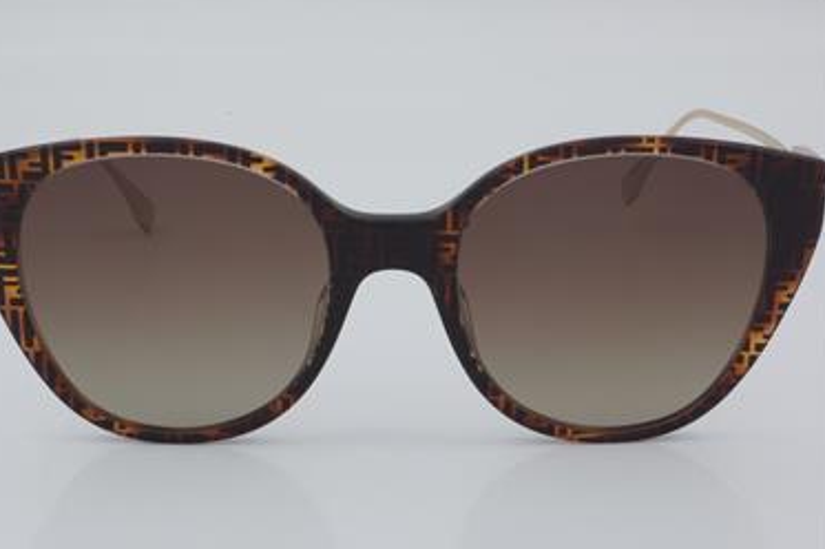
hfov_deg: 23.0
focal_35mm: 89
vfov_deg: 15.4
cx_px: 391
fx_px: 2027
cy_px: 279
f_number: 32
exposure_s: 1/4
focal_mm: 55
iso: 100
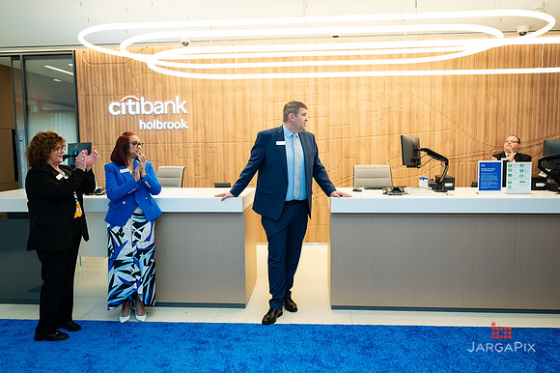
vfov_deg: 46.1
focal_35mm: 28
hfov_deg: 65.2
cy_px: 186
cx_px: 280
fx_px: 438
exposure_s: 1/200
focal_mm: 27
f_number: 3.5
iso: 500
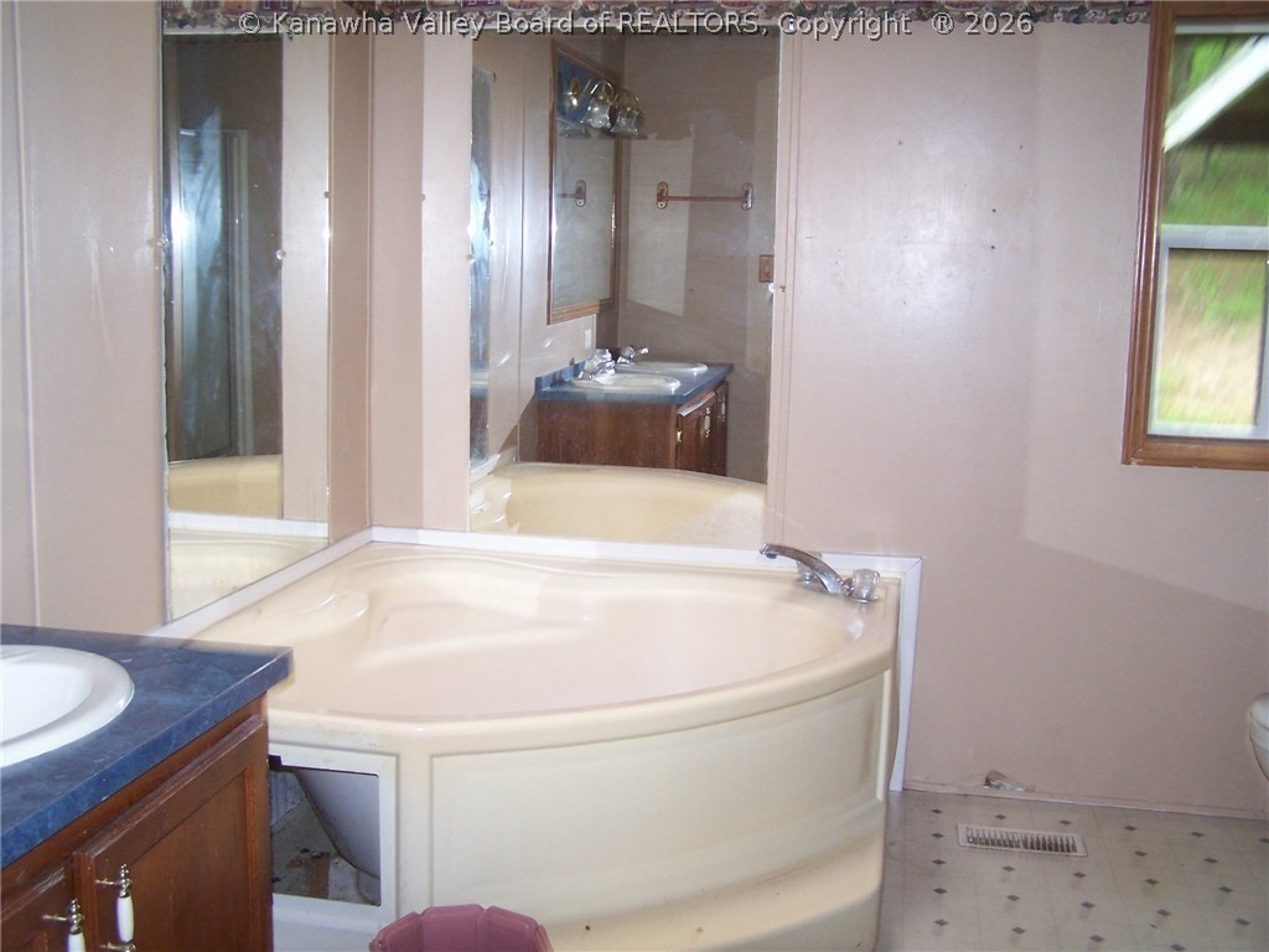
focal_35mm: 38
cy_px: 476
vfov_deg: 37.7
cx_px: 634
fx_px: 1393
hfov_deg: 49.0
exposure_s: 1/60
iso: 140
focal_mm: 6.3
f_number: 2.8
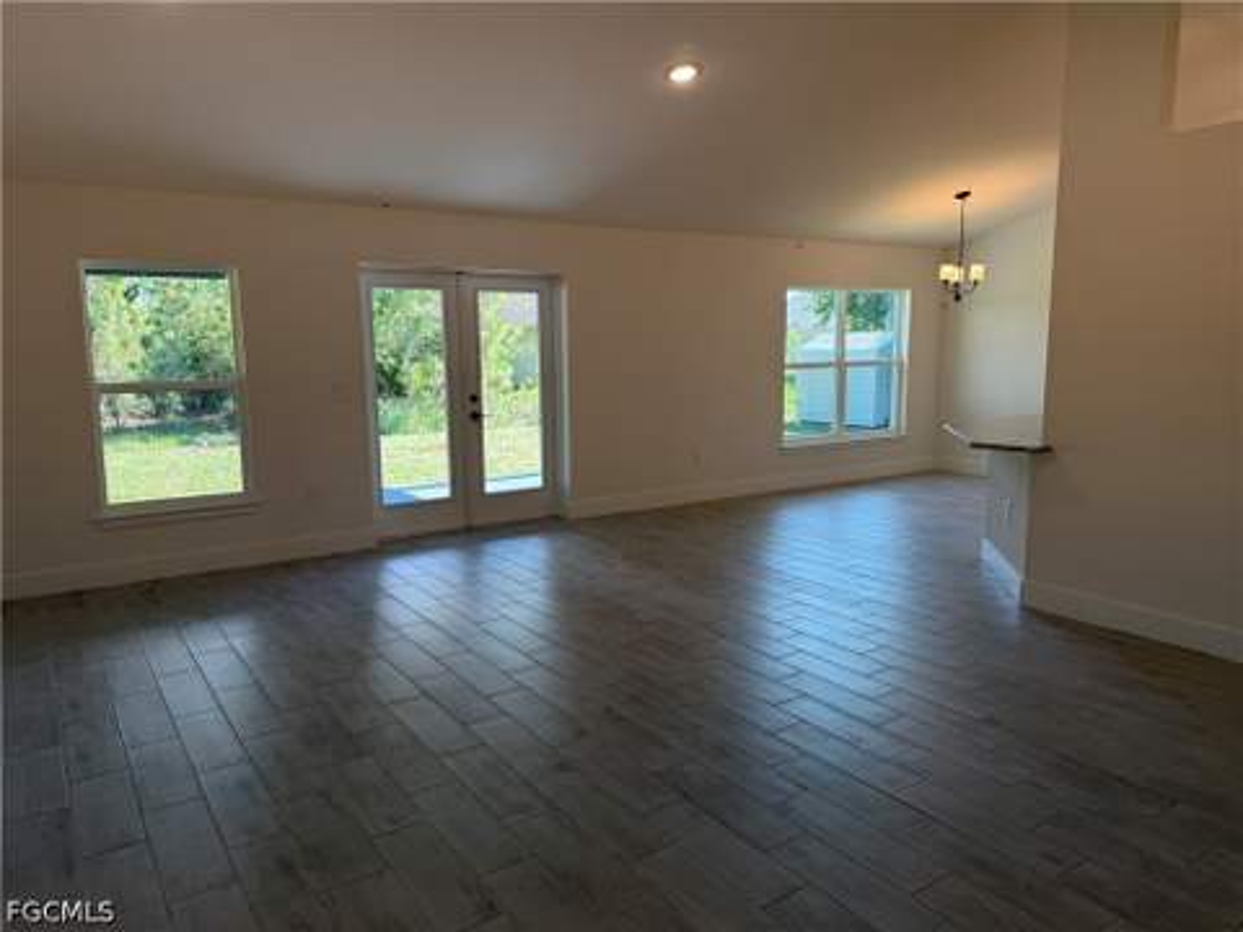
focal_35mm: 24
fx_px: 862
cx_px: 622
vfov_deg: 56.8
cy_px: 466
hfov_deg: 71.6
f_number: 1.78
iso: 100
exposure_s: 1/252
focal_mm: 6.76
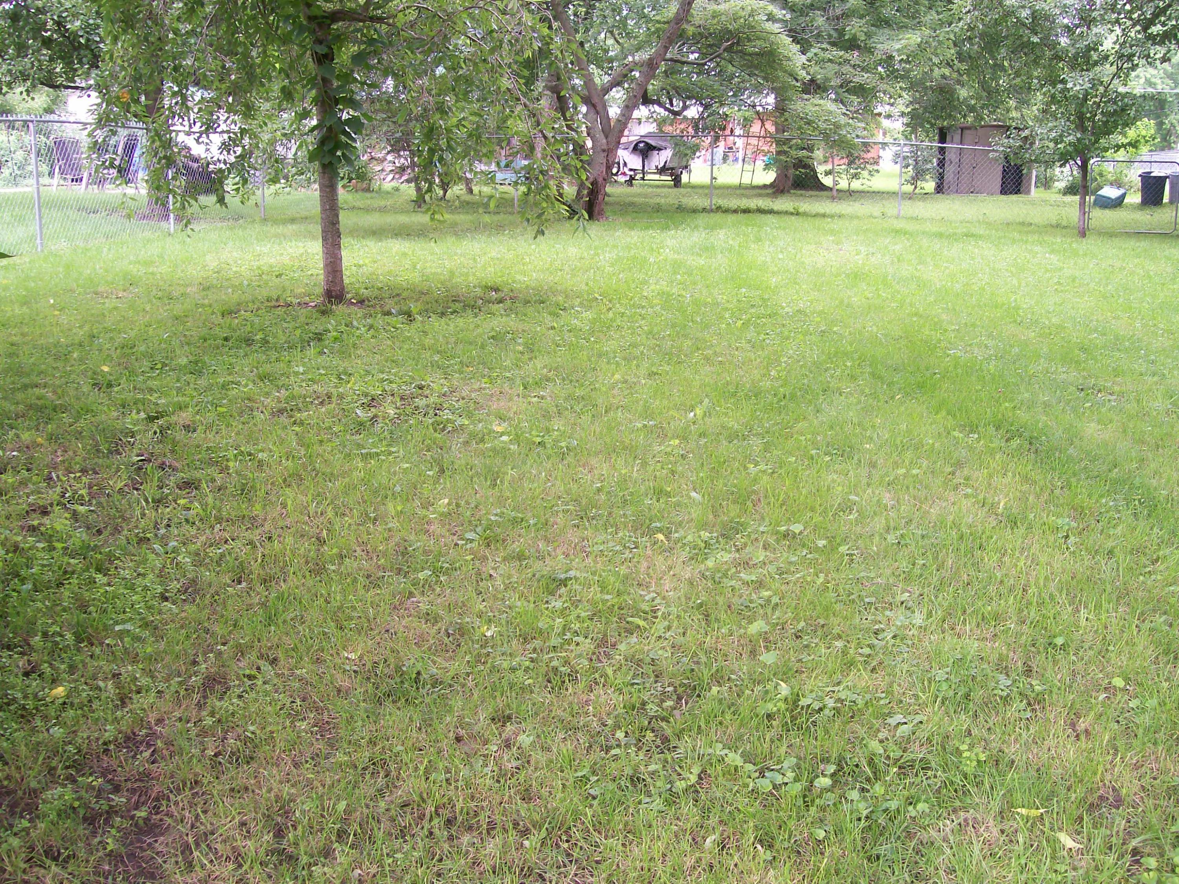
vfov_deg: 39.7
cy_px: 442
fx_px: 1226
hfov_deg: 51.4
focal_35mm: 36
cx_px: 590
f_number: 2.7
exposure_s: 1/96.4
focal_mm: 6
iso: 80
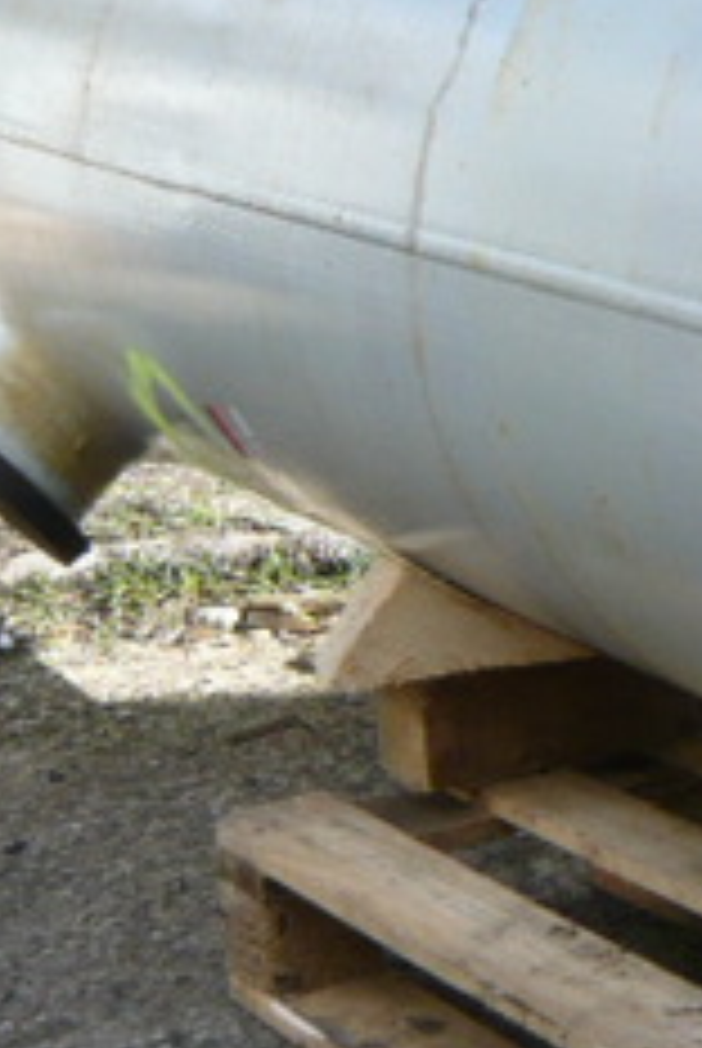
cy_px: 306
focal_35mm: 97
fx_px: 2829
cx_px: 1148
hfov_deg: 13.1
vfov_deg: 20.9
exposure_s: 1/400
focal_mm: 4.6
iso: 100
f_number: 2.8
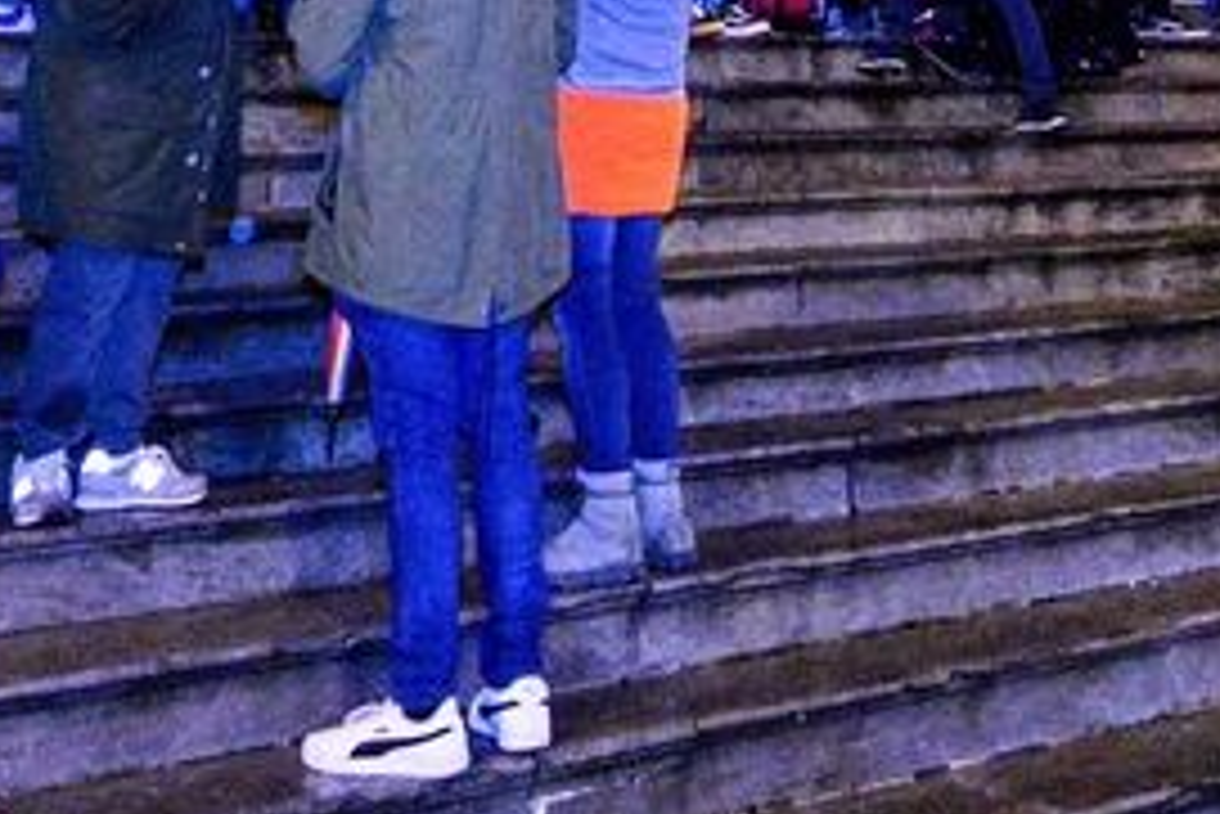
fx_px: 2102
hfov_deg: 32.4
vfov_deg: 17.2
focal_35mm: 62
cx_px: 626
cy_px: -729
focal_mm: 14
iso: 12800
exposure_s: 1/60
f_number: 4
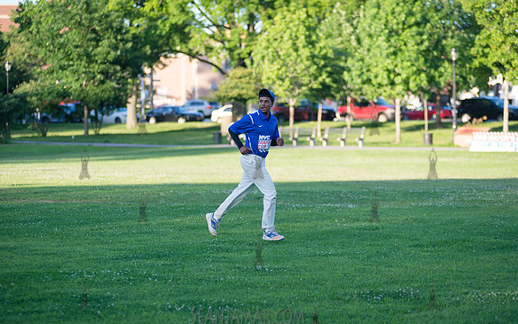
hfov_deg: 18.1
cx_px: 258
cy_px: 163
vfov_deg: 11.4
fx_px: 1623
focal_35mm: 115
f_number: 2.8
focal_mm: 112
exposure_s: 1/1250
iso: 400
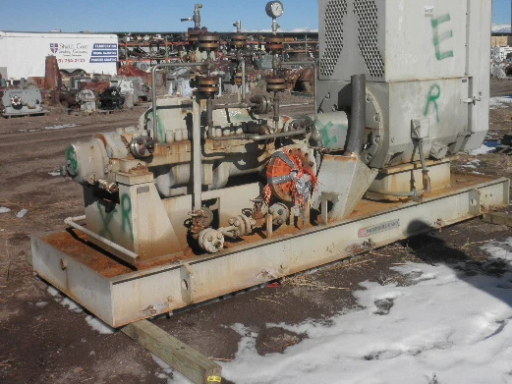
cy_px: 152
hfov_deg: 43.7
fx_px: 636
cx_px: 292
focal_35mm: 43
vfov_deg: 33.5
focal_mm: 6.1
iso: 64
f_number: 9.1
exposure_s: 1/250
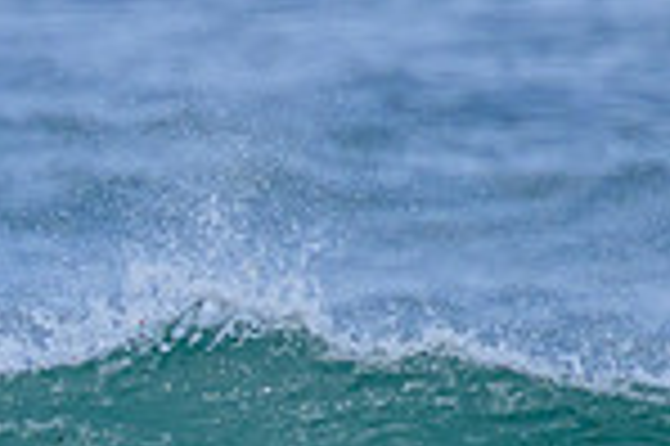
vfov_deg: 0.4
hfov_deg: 0.6
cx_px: -472
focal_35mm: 3548
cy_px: 900
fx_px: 65959
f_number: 11
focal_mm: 800
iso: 1250
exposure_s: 1/2000
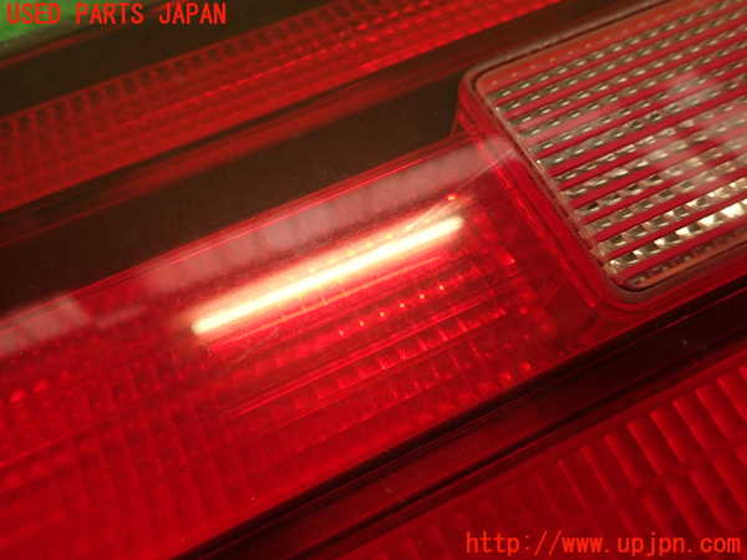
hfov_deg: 69.4
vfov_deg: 54.9
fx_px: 539
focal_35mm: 25
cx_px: 374
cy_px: 280
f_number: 2
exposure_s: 1/50
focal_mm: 4.5
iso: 200
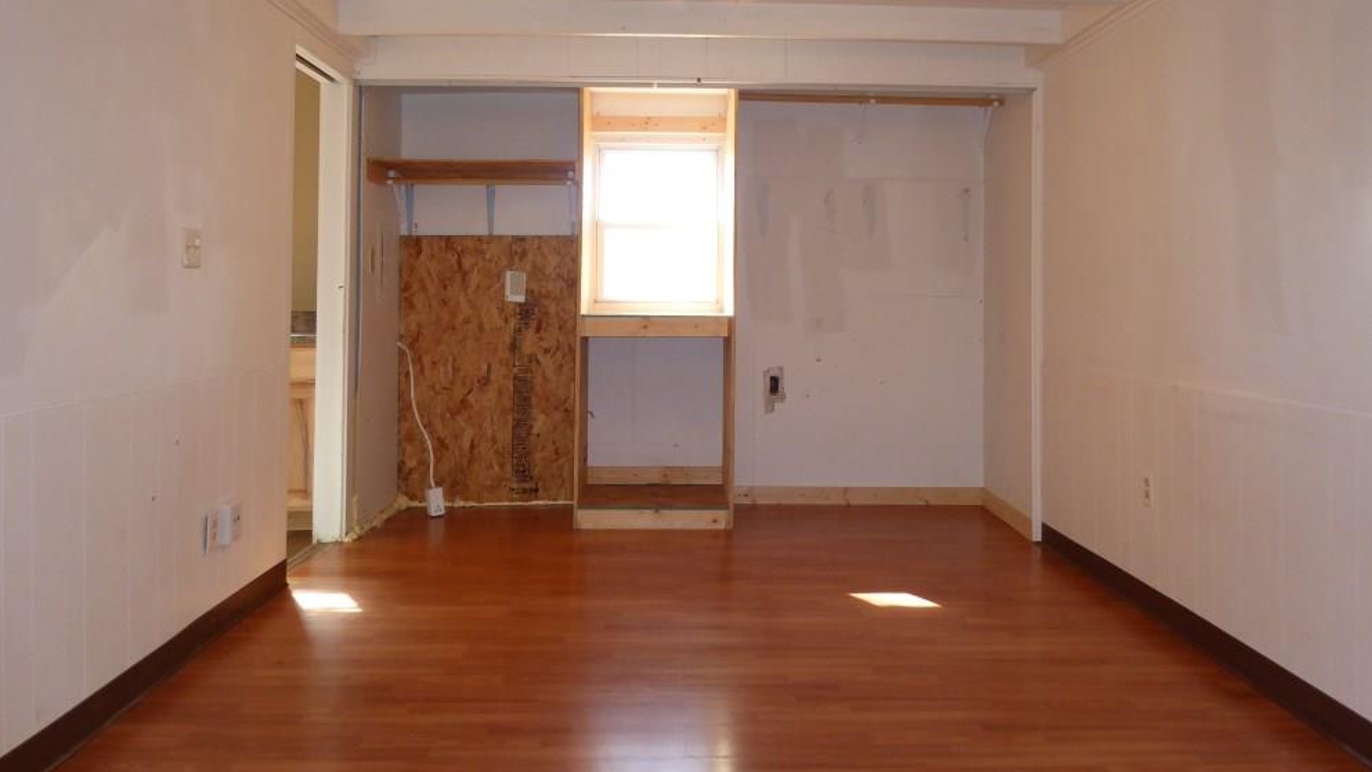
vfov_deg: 42.4
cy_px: 266
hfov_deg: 69.8
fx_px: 982
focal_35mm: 27
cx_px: 705
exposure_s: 1/60
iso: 250
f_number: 3.3
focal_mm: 4.3
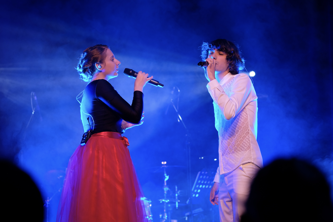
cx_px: 166
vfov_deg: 16.3
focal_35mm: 84
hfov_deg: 24.2
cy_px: 111
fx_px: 777
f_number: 2.2
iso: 640
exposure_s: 1/125
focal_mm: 56
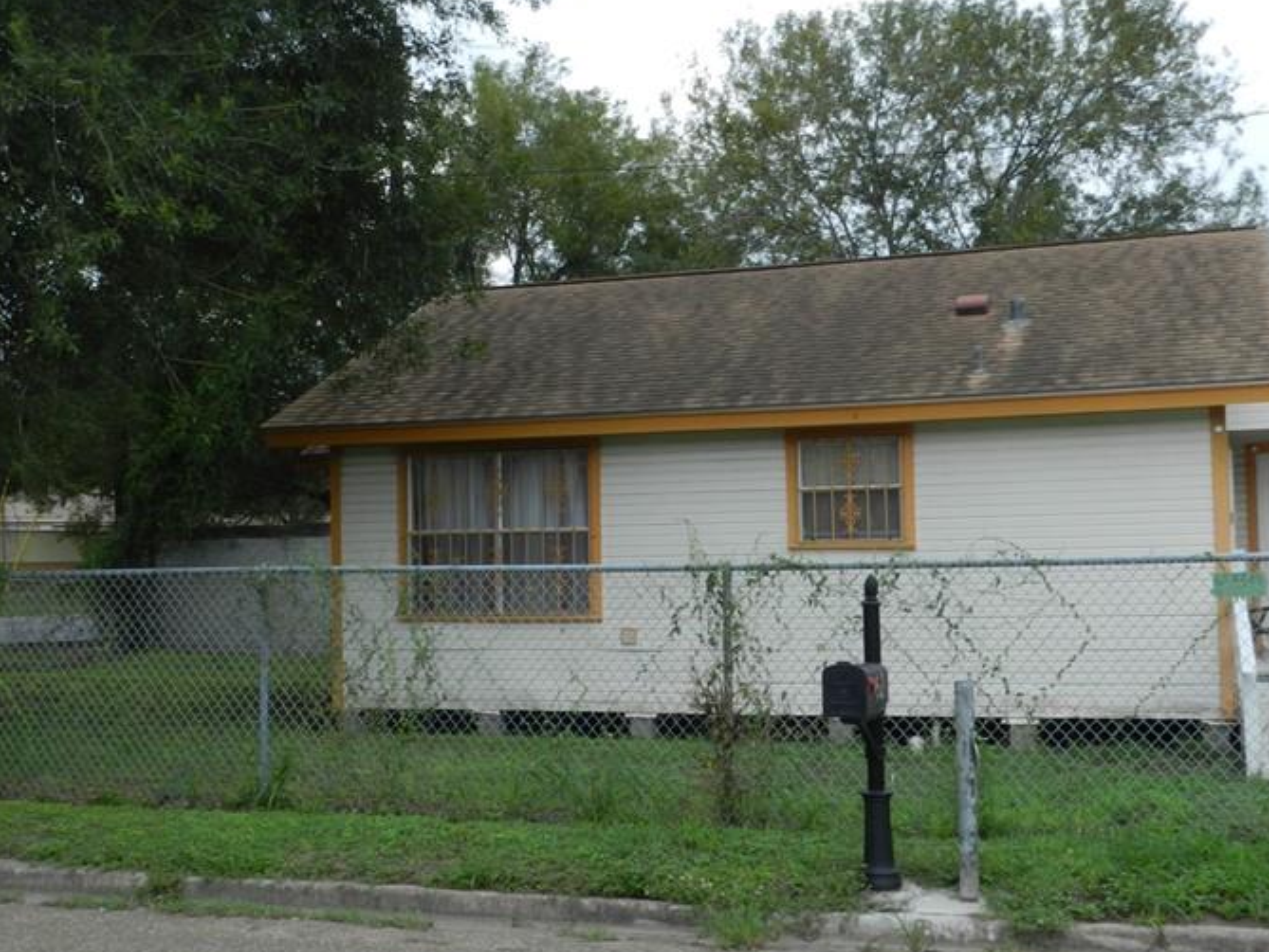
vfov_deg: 29.7
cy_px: 495
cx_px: 497
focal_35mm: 49
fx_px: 1797
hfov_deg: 38.7
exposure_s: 1/60
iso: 160
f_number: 6.3
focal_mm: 5.6
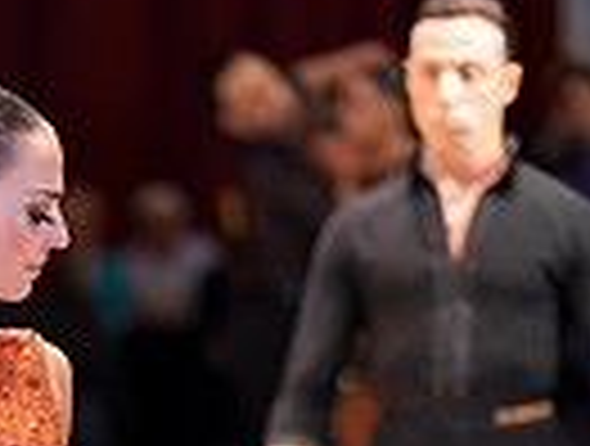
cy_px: 797
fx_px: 4786
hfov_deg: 7.0
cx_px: -27
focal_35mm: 280
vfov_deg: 5.3
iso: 200
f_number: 1.4
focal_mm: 85
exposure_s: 1/125
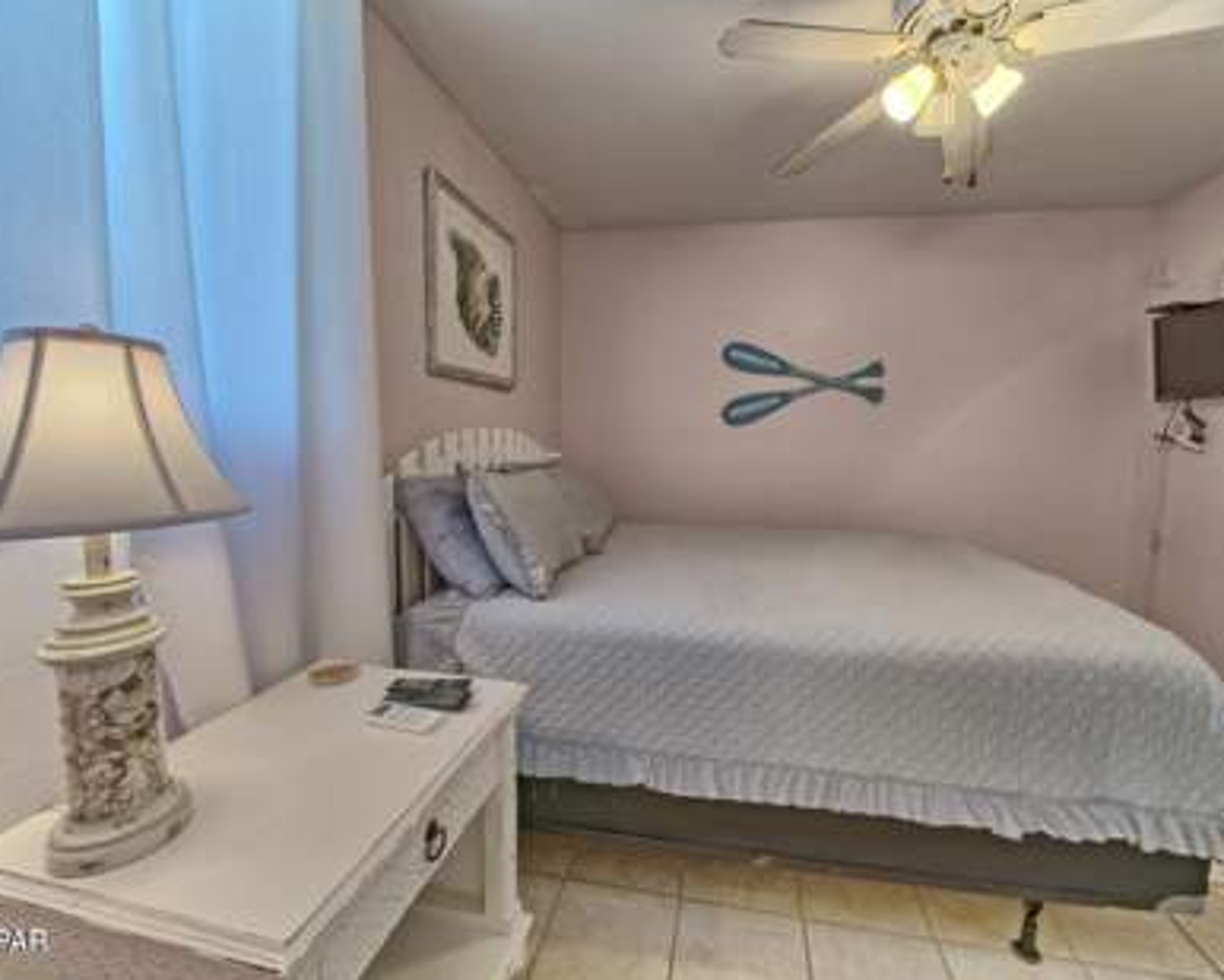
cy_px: 479
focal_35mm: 14
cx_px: 637
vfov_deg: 88.0
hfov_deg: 100.6
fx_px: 507
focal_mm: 12
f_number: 8
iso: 500
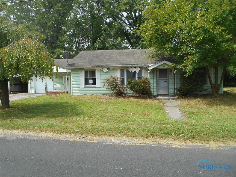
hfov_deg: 67.3
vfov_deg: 53.1
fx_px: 177
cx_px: 118
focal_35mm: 26
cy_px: 88
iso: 80
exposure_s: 1/500
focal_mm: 4.6
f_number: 3.2
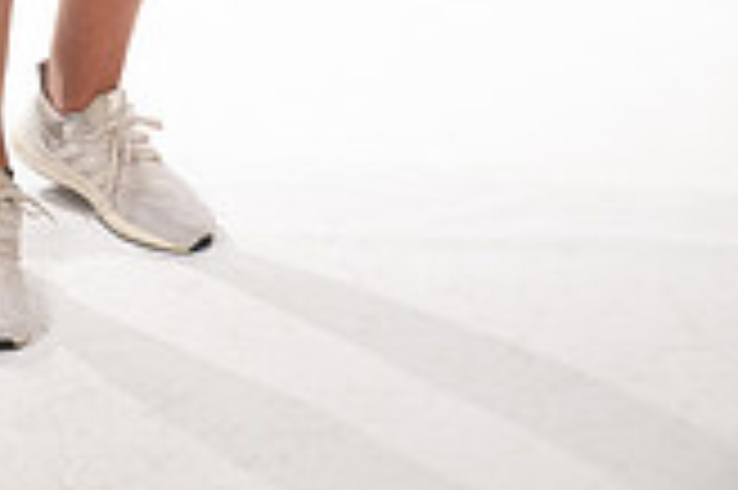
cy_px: -512
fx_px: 3154
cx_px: 86
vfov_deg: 8.4
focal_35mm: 154
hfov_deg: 13.2
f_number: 8
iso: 640
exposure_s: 1/400
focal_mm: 56
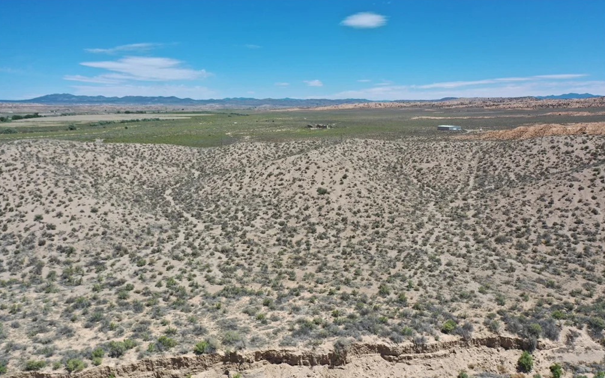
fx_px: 478
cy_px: 202
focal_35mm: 29
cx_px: 299
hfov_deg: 64.6
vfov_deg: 43.1
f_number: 3.2
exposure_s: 1/2000
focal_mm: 10.26
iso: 100
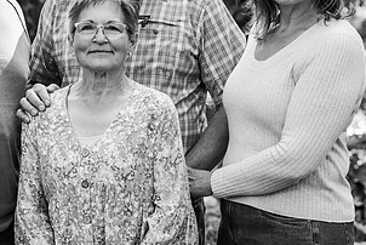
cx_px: 105
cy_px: 89
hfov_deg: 13.1
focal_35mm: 156
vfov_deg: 8.8
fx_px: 1587
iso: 500
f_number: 4.5
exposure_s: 1/250
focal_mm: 70
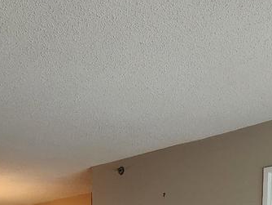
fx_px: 440
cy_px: 352
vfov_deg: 20.1
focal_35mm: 56
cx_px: 145
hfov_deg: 34.3
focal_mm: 2.2
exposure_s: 1/60
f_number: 2.2
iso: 125
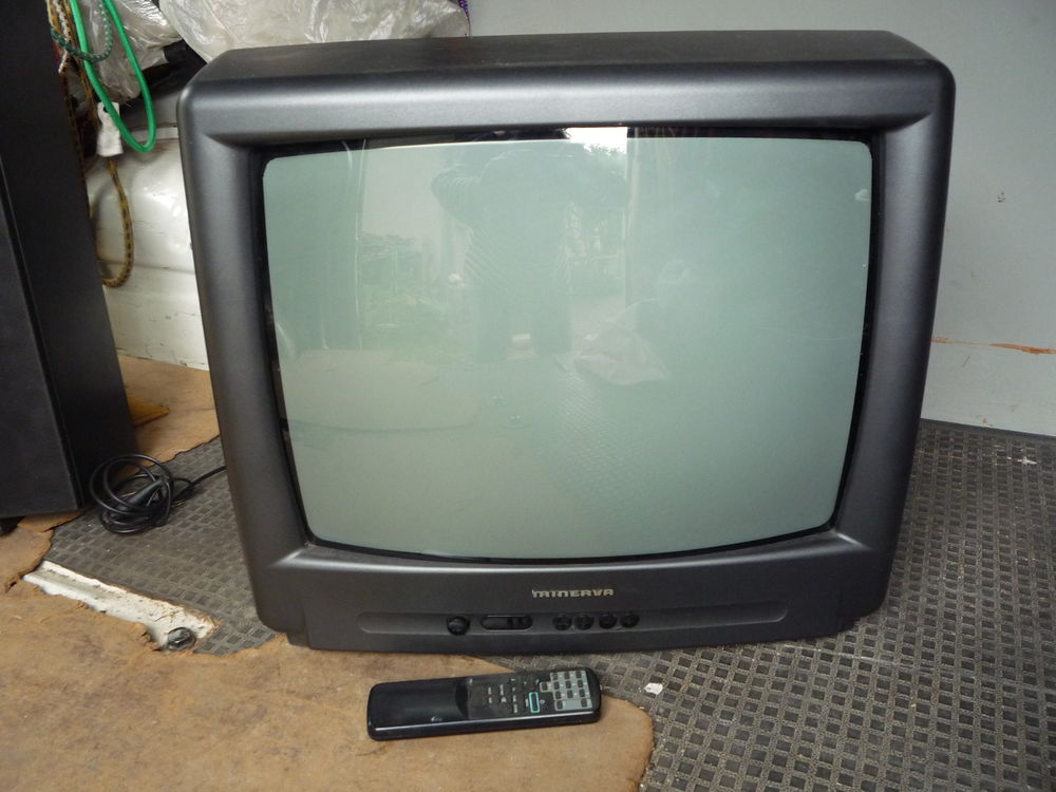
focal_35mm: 30
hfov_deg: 60.0
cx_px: 528
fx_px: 915
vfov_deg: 46.8
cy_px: 396
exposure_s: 1/30
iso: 320
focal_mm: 5.2
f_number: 3.3
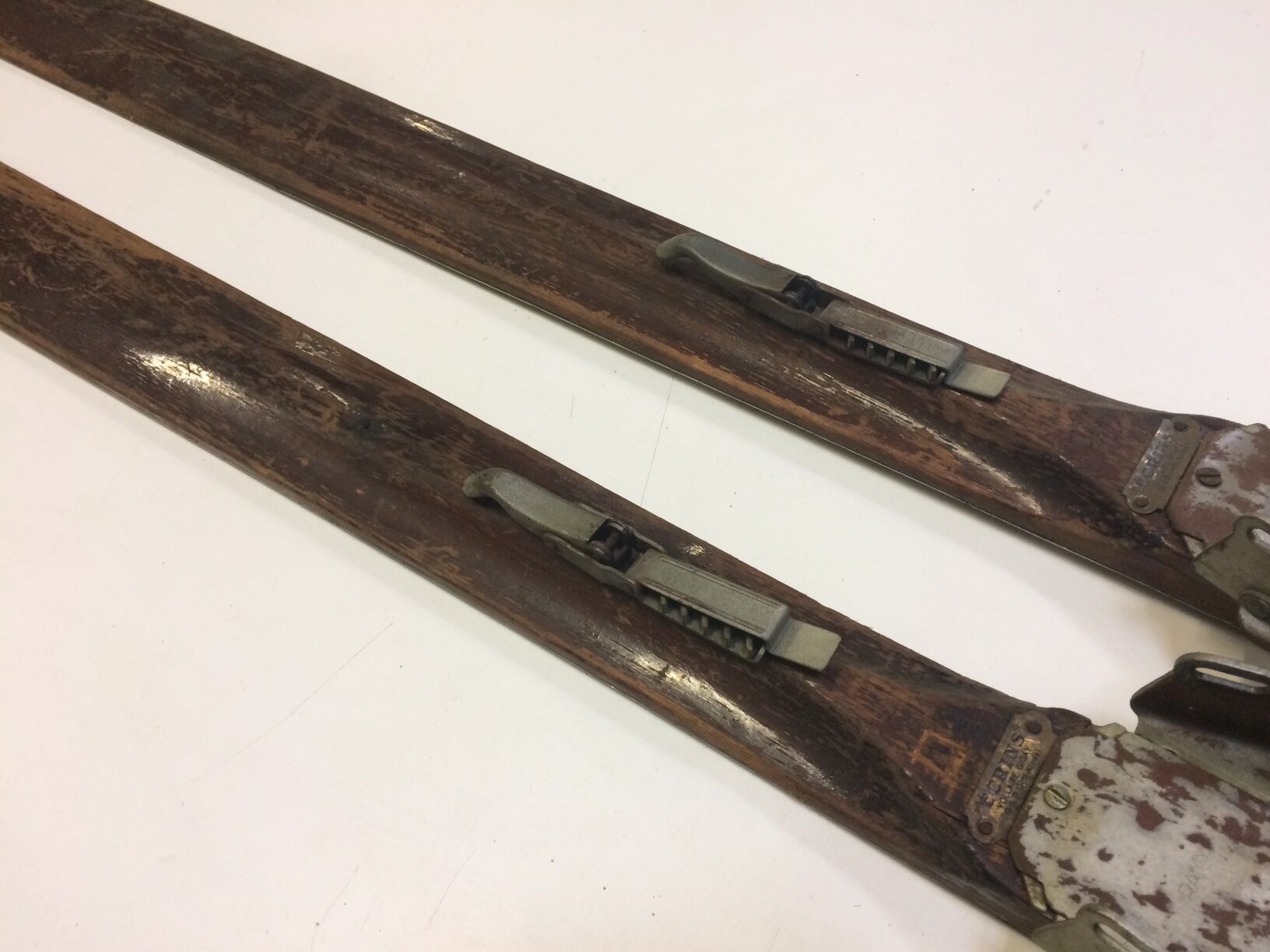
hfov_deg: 61.7
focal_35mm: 29
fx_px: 1064
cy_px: 476
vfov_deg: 48.2
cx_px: 635
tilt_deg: -56.0
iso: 64
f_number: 2.2
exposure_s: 1/33
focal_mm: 4.15
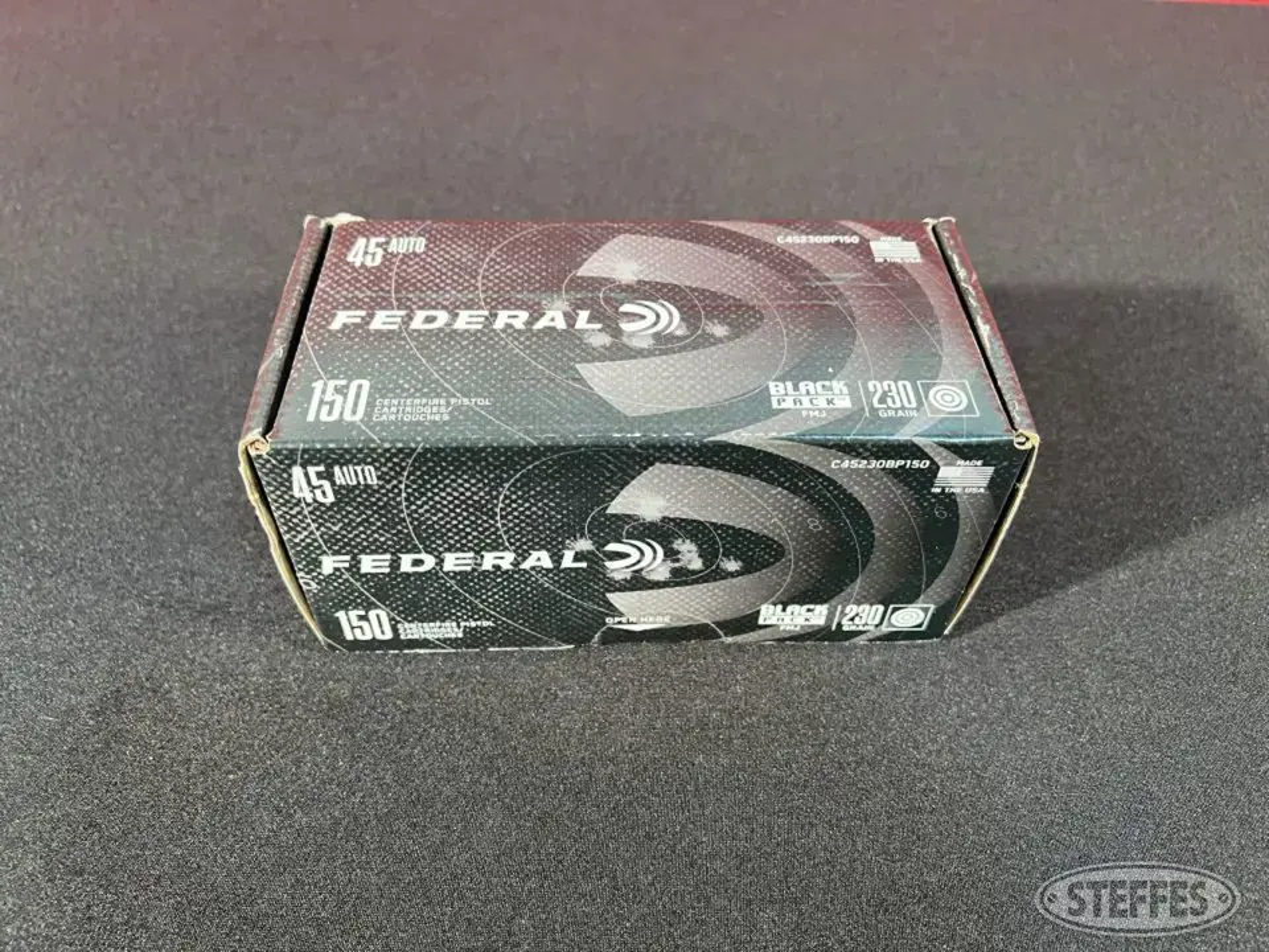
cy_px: 476
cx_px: 634
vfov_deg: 53.1
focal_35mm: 26
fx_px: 953
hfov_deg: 67.3
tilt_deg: -47.6
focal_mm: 5.7
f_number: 1.5
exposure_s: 1/60
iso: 100
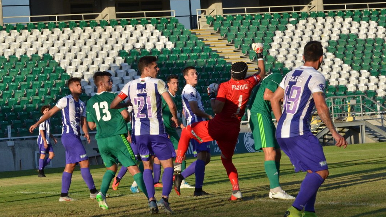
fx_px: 1541
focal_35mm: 151
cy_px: 77
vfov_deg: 8.1
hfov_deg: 14.3
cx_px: 204
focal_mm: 85
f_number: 10
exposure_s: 1/1600
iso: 1000
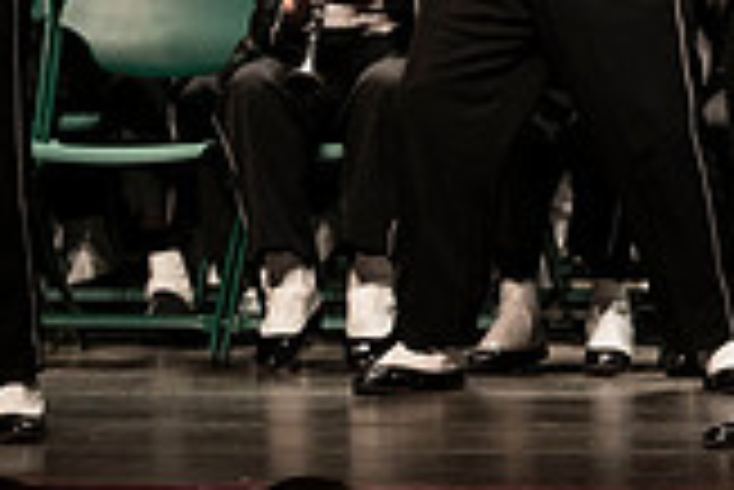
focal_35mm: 711
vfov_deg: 1.9
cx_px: -81
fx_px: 14509
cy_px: -319
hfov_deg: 2.9
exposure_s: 1/500
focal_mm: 200
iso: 2500
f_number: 2.8
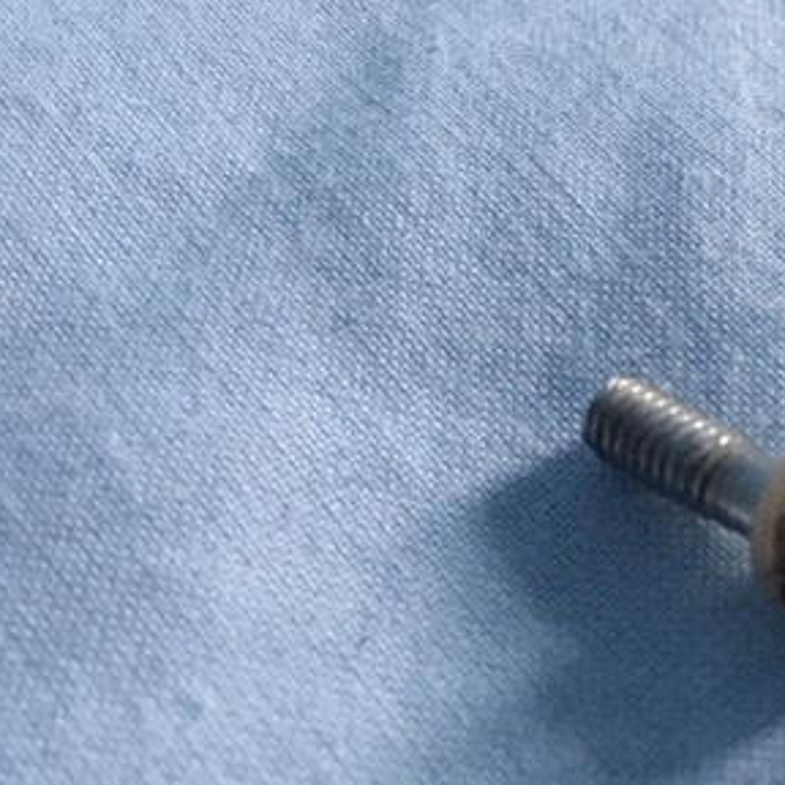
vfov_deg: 29.8
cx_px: 793
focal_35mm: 57
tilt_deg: -59.7
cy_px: 545
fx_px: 1462
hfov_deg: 28.2
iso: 250
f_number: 2.2
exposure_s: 1/25
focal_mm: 4.15
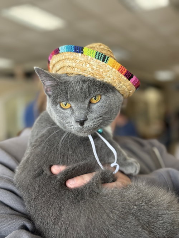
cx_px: 90
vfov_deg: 39.7
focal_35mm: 48
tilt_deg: +1.1
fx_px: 331
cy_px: 119
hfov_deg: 30.3
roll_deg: +3.5
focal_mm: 6.76
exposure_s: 1/130
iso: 100
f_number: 1.78
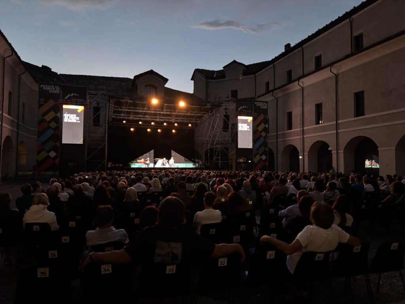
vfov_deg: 53.1
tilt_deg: +2.5
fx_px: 304
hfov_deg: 67.3
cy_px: 152
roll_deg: -0.1
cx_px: 202
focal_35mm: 26
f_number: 1.6
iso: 1000
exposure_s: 1/25
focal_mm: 5.96
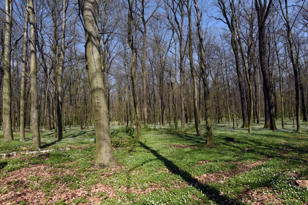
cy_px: 102
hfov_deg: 96.7
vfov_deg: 73.8
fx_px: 137
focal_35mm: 16
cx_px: 154
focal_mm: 16
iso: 400
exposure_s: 1/400
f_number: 10
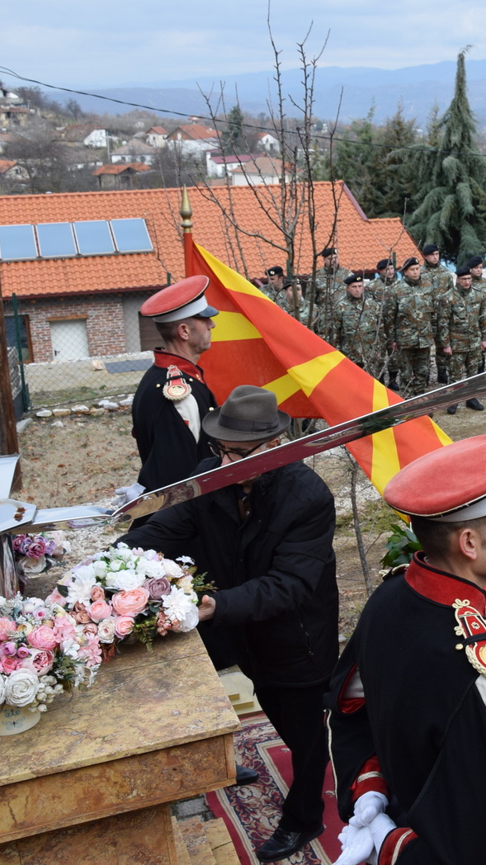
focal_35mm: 48
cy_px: 438
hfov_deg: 23.6
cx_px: 515
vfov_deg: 42.9
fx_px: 1100
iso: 280
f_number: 8
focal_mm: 20
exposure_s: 1/250
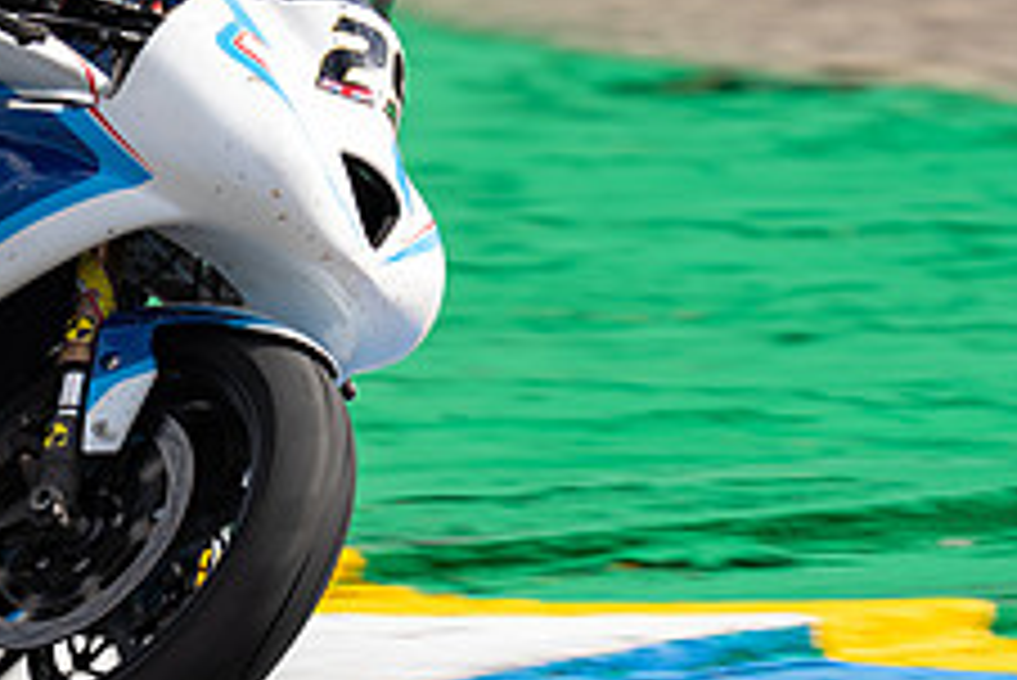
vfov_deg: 1.3
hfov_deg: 2.0
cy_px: 250
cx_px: 24
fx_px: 29652
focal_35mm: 1049
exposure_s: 1/400
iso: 64
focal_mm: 400
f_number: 4.5
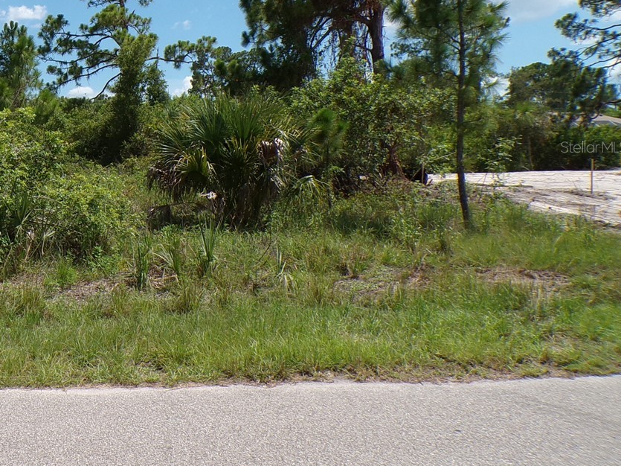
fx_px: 825
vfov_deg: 31.2
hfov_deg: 37.8
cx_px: 36
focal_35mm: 46
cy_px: 147
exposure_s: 1/850
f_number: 4.4
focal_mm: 4.3
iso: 100
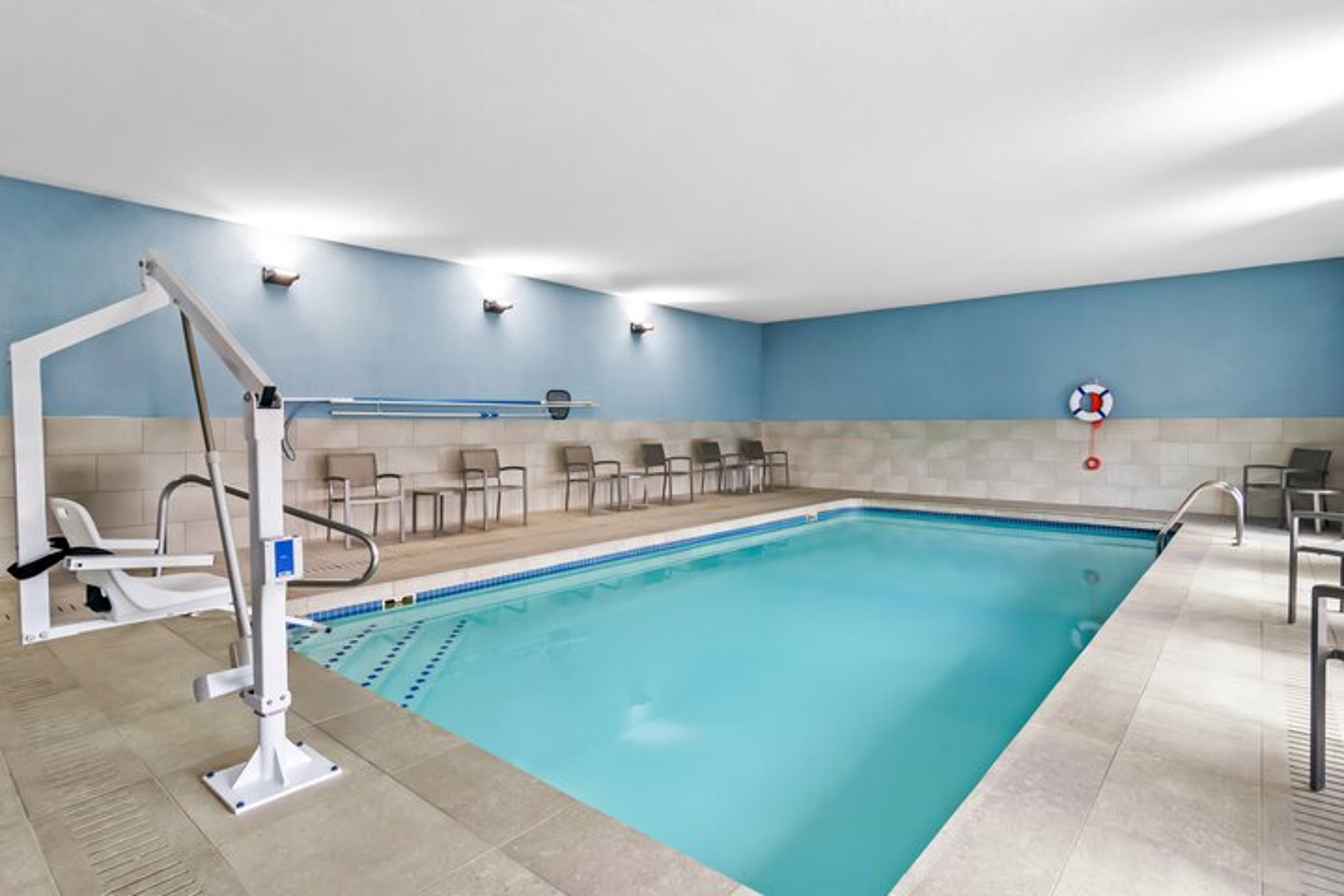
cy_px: 448
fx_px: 616
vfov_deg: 72.1
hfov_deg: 95.0
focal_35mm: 16
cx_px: 672
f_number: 8
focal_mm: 11
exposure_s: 1/5
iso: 200
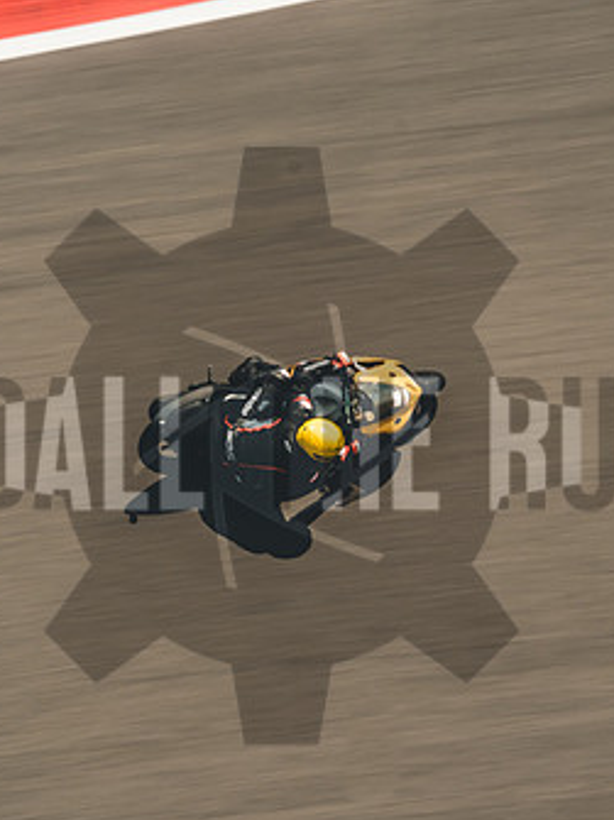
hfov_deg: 2.8
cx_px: 281
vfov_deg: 3.8
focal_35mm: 528
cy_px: 447
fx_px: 12495
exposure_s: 1/125
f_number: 16
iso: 320
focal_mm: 211
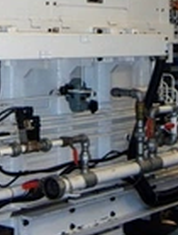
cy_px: -26
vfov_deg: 16.9
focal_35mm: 112
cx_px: 62
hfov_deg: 13.3
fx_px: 764
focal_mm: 8
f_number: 2.8
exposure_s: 1/60
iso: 100
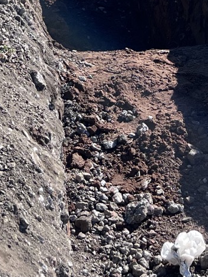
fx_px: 808
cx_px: 106
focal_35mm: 101
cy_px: -130
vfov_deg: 17.6
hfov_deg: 14.7
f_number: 1.6
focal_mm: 5.1
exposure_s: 1/2513
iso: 50
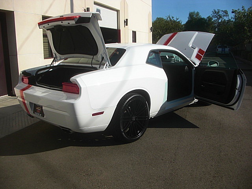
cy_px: 94
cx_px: 126
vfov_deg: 39.7
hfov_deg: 51.4
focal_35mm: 36
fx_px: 262
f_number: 7.9
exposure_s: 1/200
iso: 50
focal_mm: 6.3
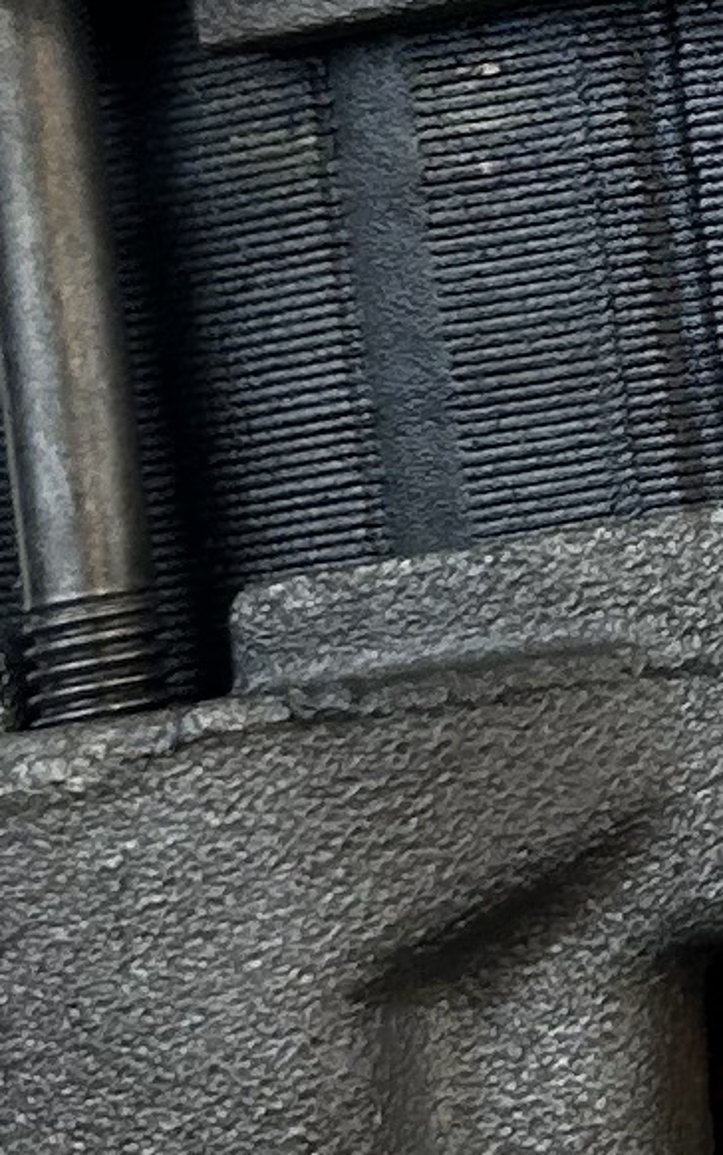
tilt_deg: -82.4
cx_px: 1144
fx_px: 6019
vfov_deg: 10.9
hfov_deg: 6.8
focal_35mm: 191
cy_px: 44
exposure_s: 1/286
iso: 40
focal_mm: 5.7
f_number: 1.5
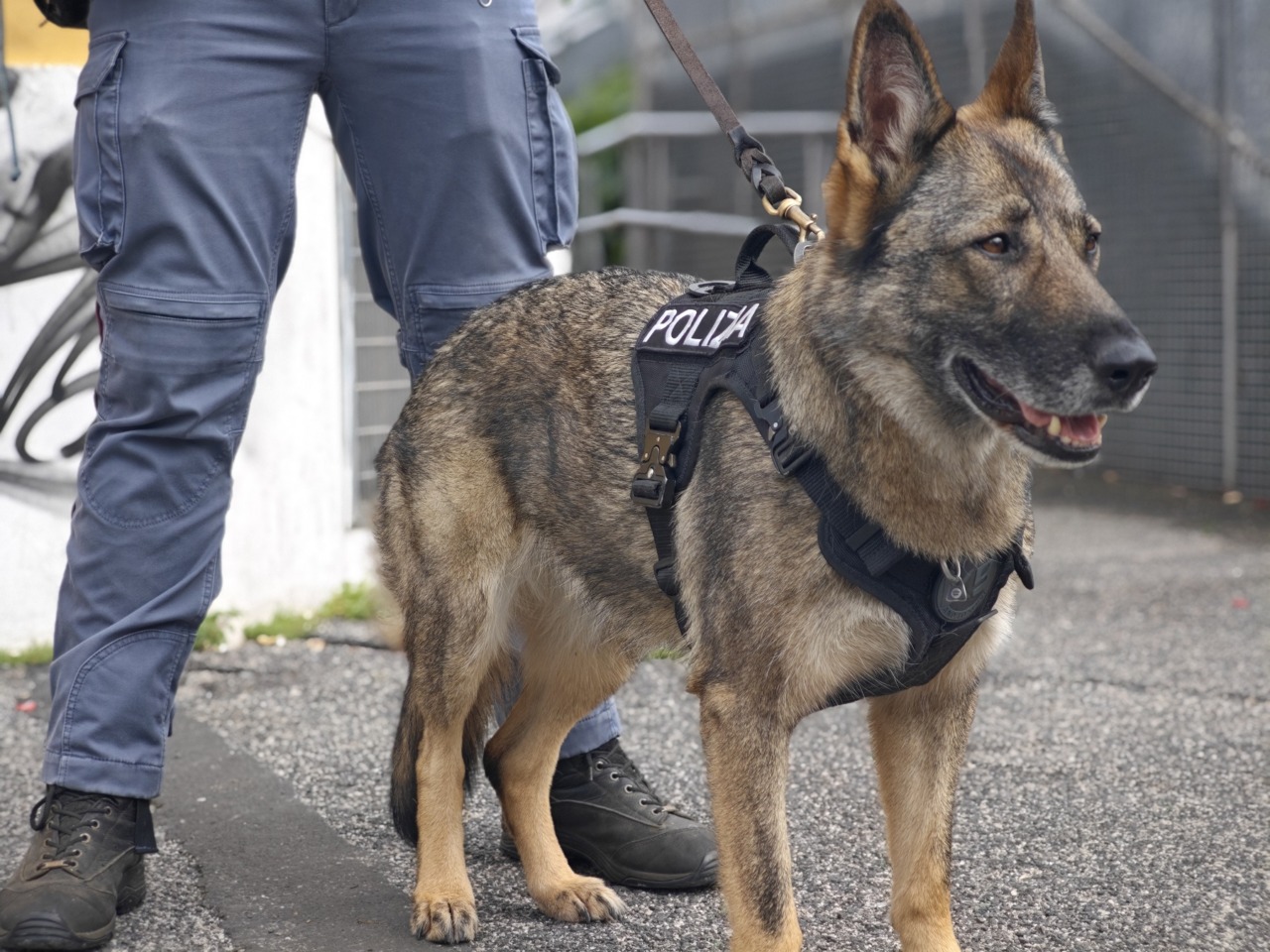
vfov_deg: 19.6
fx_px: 2752
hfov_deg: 26.0
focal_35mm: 75
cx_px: 635
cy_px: 476
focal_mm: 12.28
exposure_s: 1/1508
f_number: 1.8
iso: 50
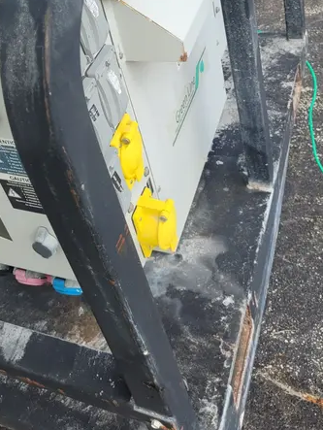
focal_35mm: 43
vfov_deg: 41.8
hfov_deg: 33.4
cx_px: 110
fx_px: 534
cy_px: 83
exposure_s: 1/508
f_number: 1.8
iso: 40
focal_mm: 5.4
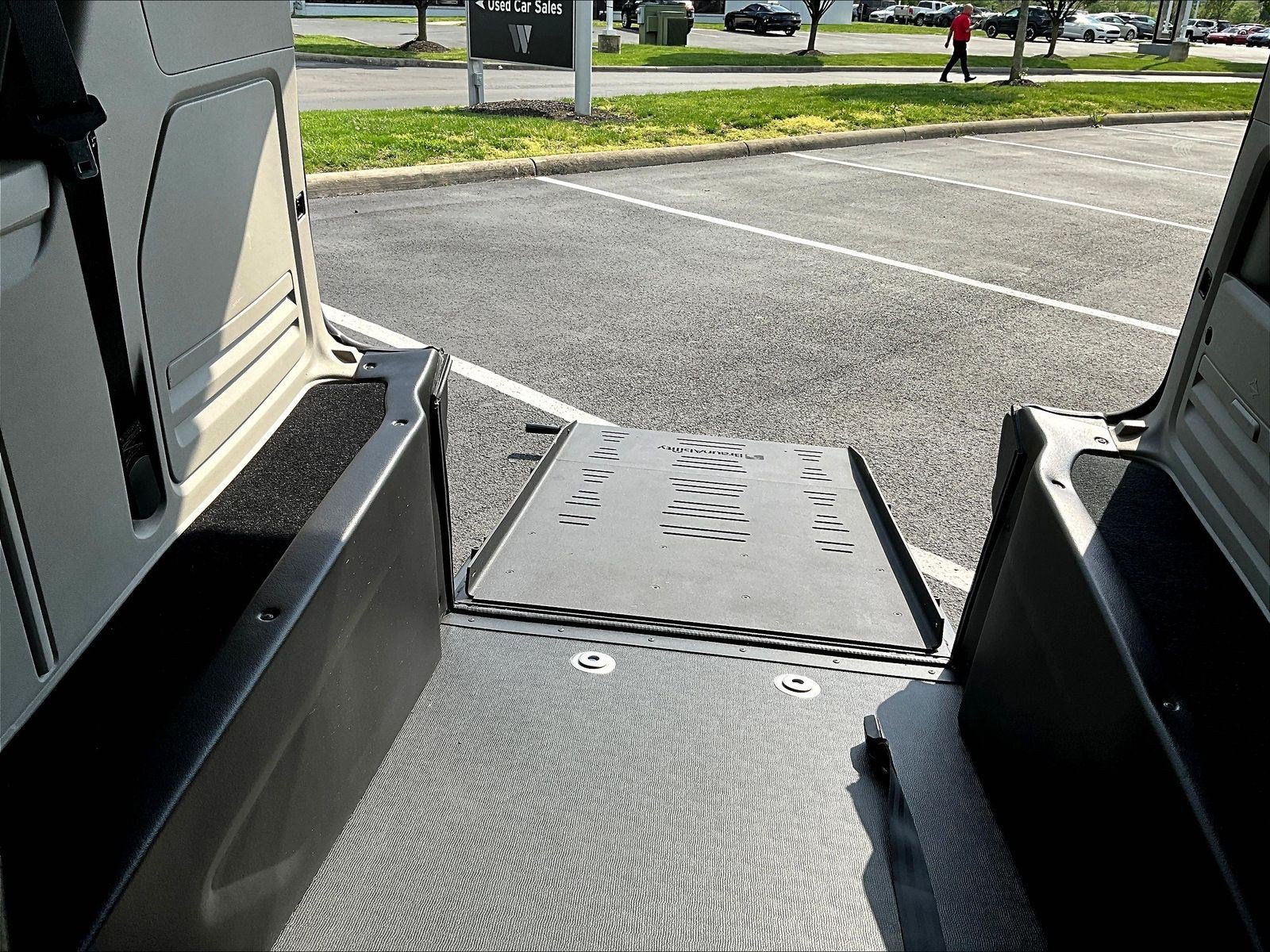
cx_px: 635
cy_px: 476
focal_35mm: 29
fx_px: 1064
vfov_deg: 48.2
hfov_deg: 61.7
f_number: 1.8
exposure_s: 1/1490
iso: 25
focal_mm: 3
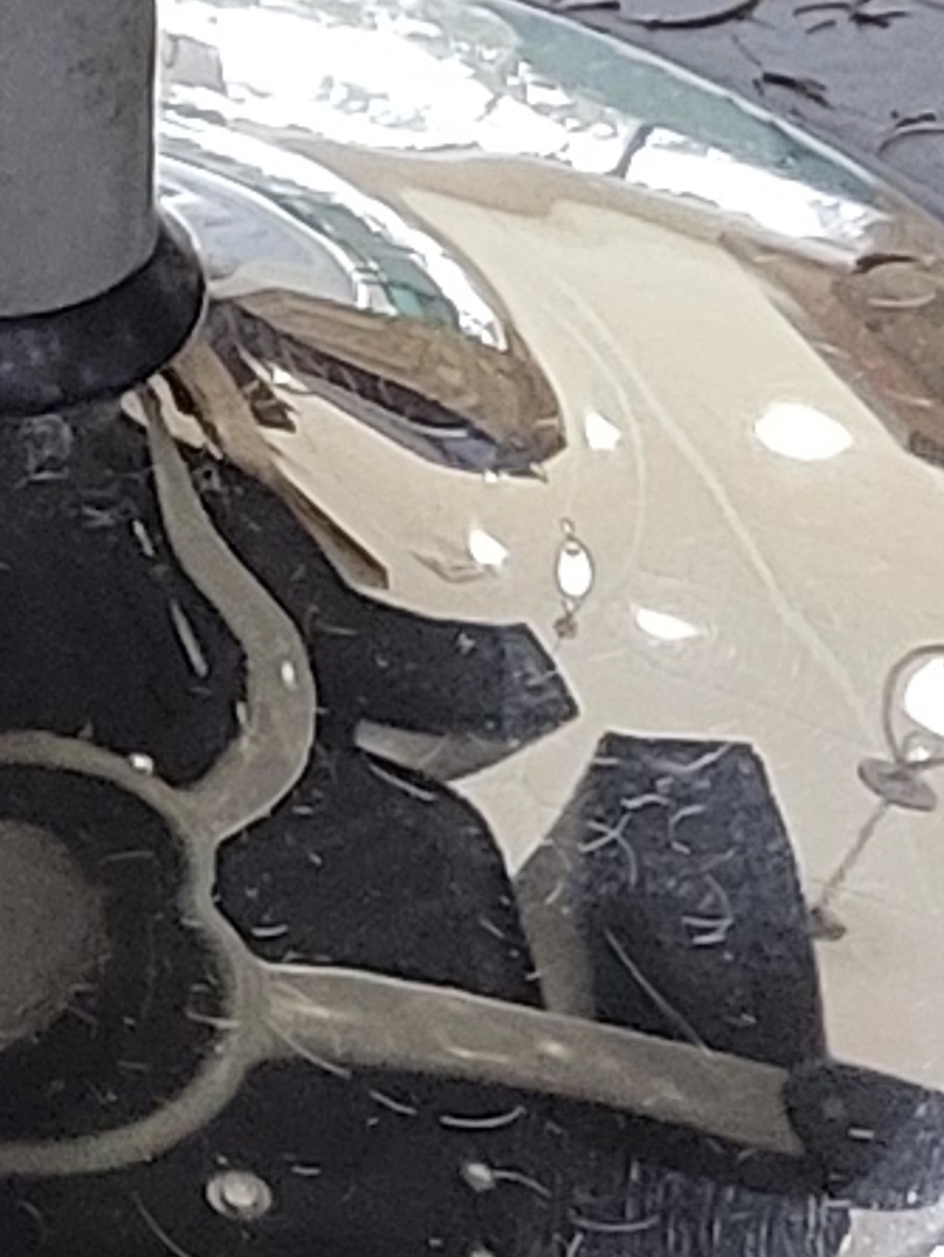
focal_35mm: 235
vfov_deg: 7.3
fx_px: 8537
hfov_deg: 6.1
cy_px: -2720
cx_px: -1031
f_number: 1.8
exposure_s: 1/120
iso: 250
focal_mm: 5.4
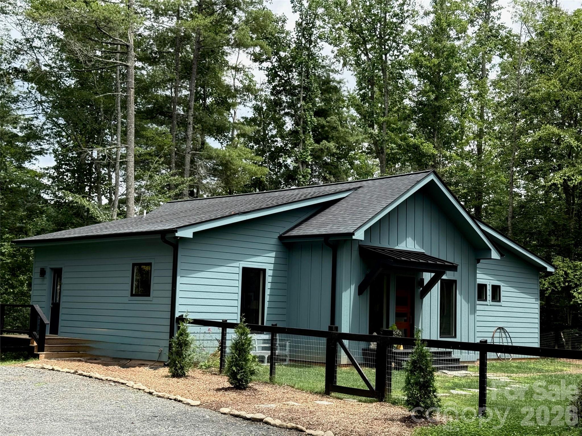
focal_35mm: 48
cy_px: 218
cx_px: 291
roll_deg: -2.1
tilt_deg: +6.7
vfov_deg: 30.3
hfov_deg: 39.7
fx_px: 807
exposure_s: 1/1484
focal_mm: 6.76
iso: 100
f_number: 1.78
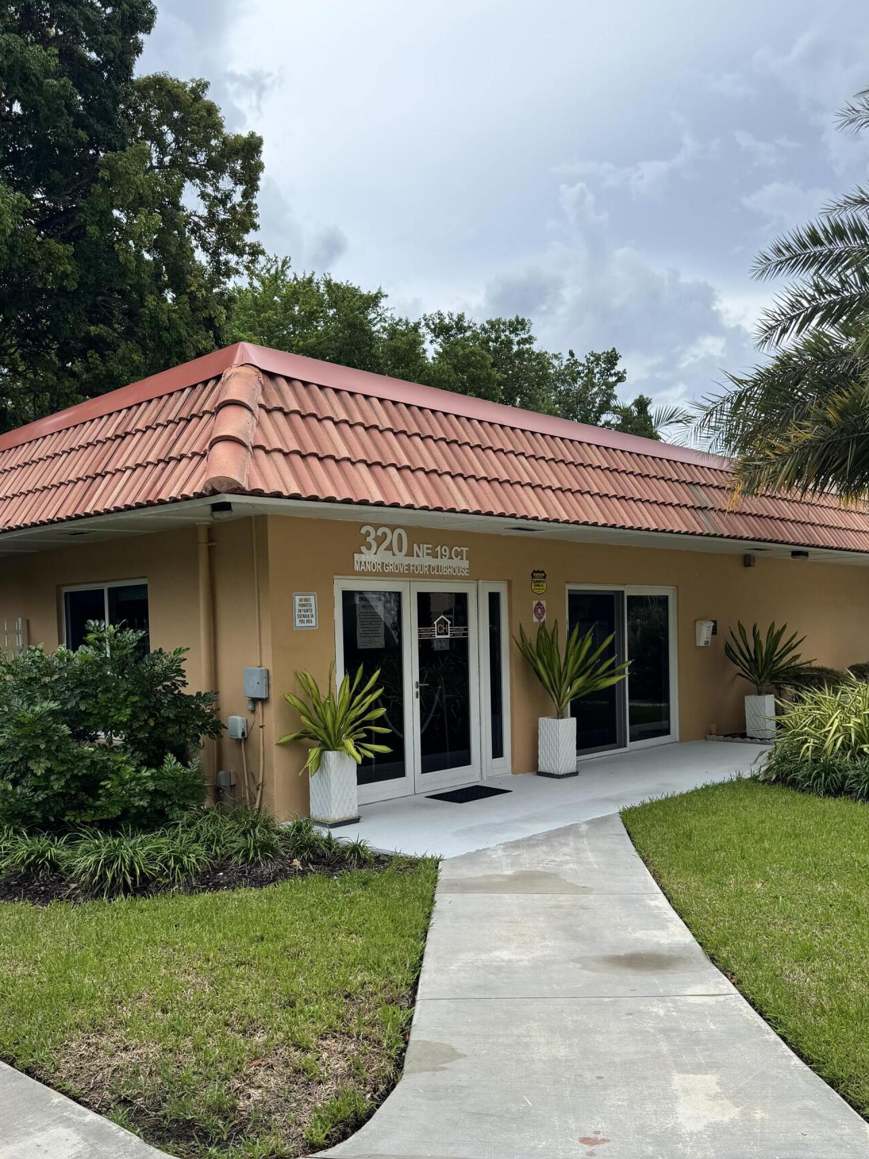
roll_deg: +2.8
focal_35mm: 28
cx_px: 423
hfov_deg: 49.8
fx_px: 937
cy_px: 667
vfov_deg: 63.1
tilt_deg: -0.4
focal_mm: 6.76
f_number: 1.78
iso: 80
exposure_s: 1/1678
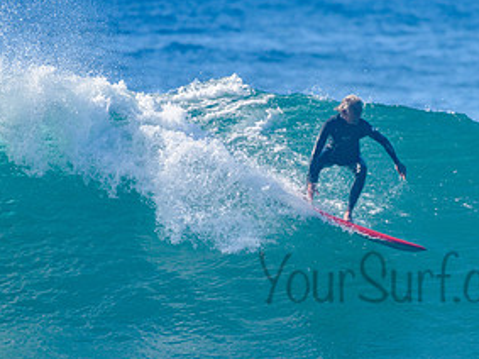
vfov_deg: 1.2
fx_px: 16709
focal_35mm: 1208
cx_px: 324
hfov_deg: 1.6
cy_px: 193
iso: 250
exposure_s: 1/2000
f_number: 5.6
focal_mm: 500
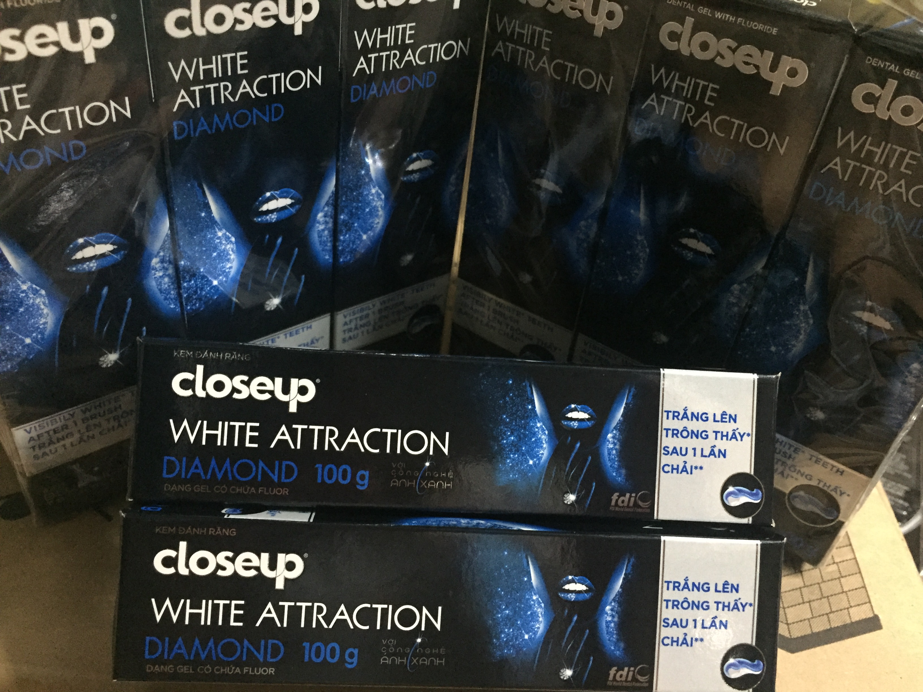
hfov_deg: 61.7
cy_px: 346
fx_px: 773
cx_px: 462
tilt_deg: -39.7
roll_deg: -10.0
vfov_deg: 48.2
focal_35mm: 29
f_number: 2.2
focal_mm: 4.15
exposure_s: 1/17
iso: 800
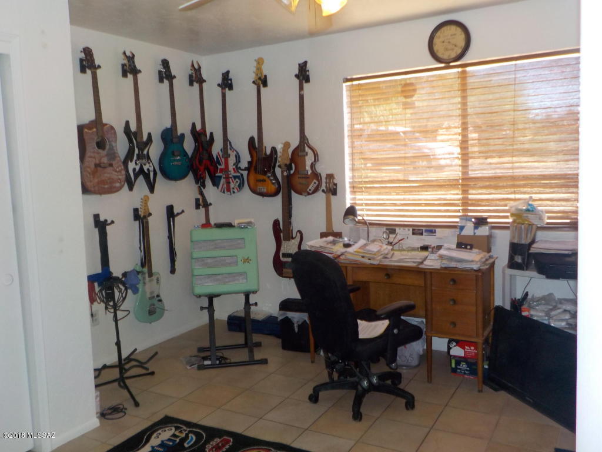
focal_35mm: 30
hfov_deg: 60.0
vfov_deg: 46.8
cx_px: 301
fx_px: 522
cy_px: 226
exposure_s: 1/30
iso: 200
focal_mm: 4.1
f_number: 3.3
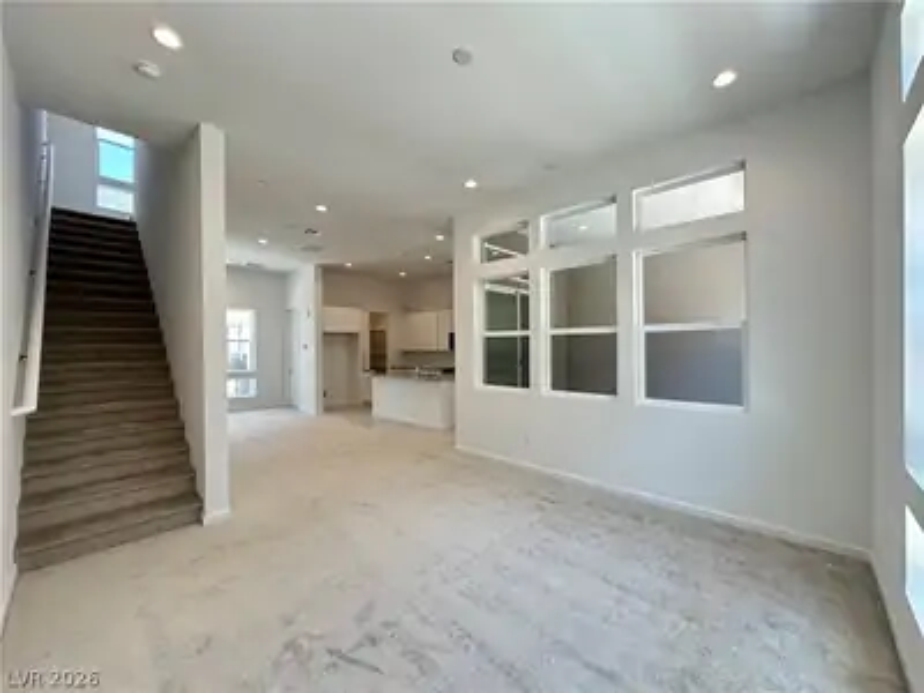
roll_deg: +0.4
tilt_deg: +0.8
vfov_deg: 85.7
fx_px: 374
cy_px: 346
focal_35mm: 14
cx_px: 462
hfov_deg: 102.1
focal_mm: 2.22
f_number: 2.2
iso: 160
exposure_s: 1/120
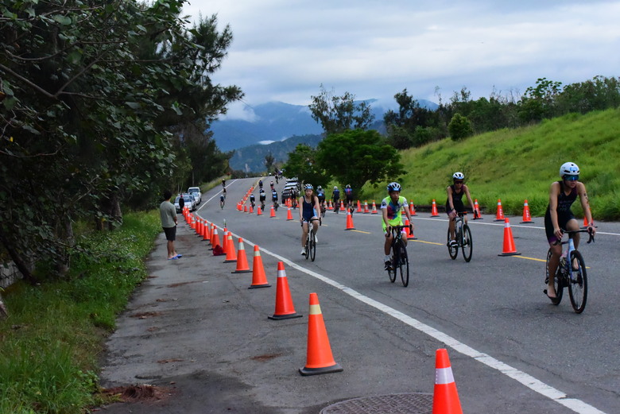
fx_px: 1206
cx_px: 310
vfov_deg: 19.5
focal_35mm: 70
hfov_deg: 28.8
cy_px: 207
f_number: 14
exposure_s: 1/3200
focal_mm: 70
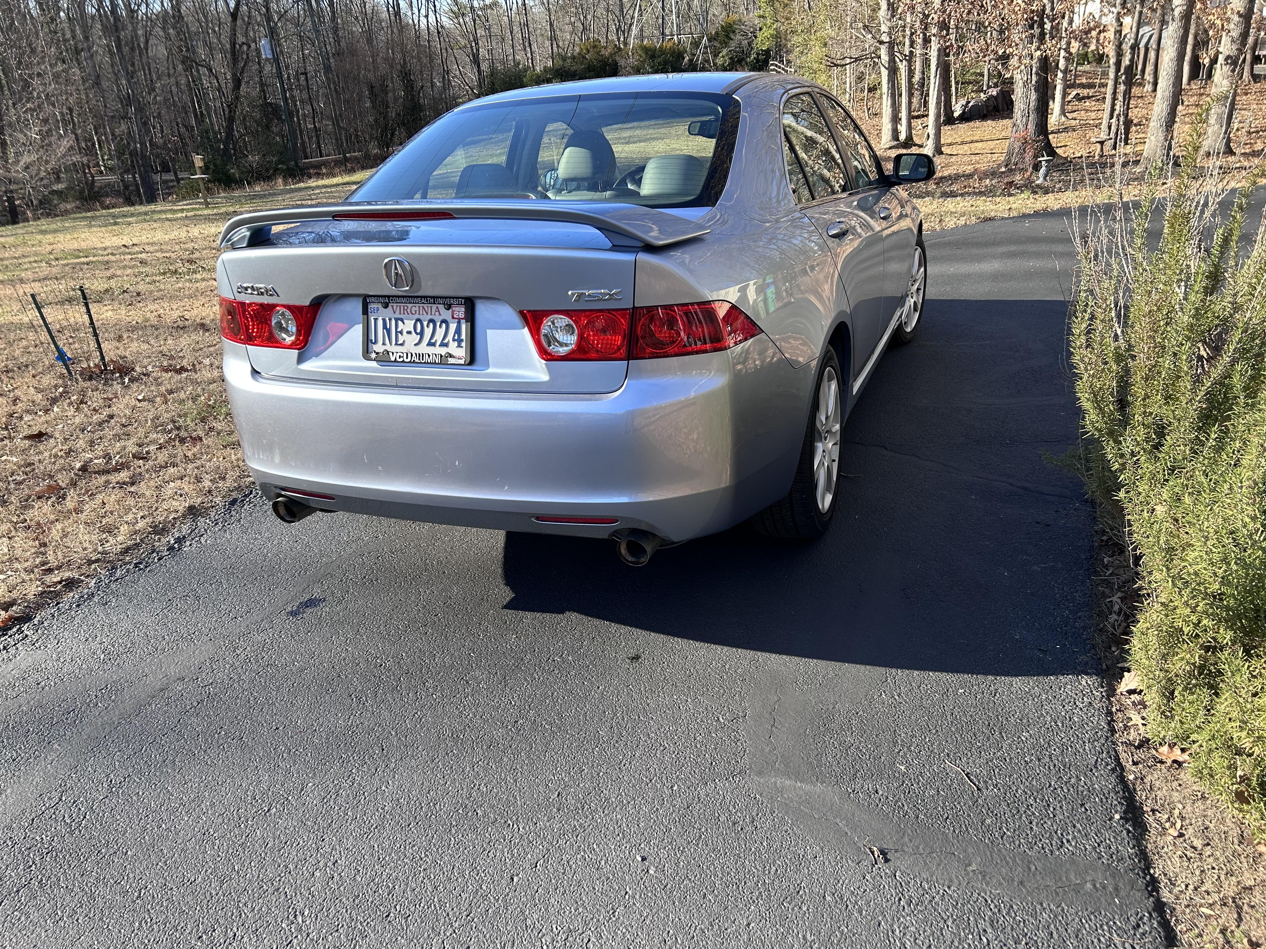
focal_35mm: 26
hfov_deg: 67.3
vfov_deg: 53.1
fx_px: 951
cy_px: 474
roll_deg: +3.7
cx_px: 633
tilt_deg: -23.1
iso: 50
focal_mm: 5.7
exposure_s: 1/700
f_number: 1.5
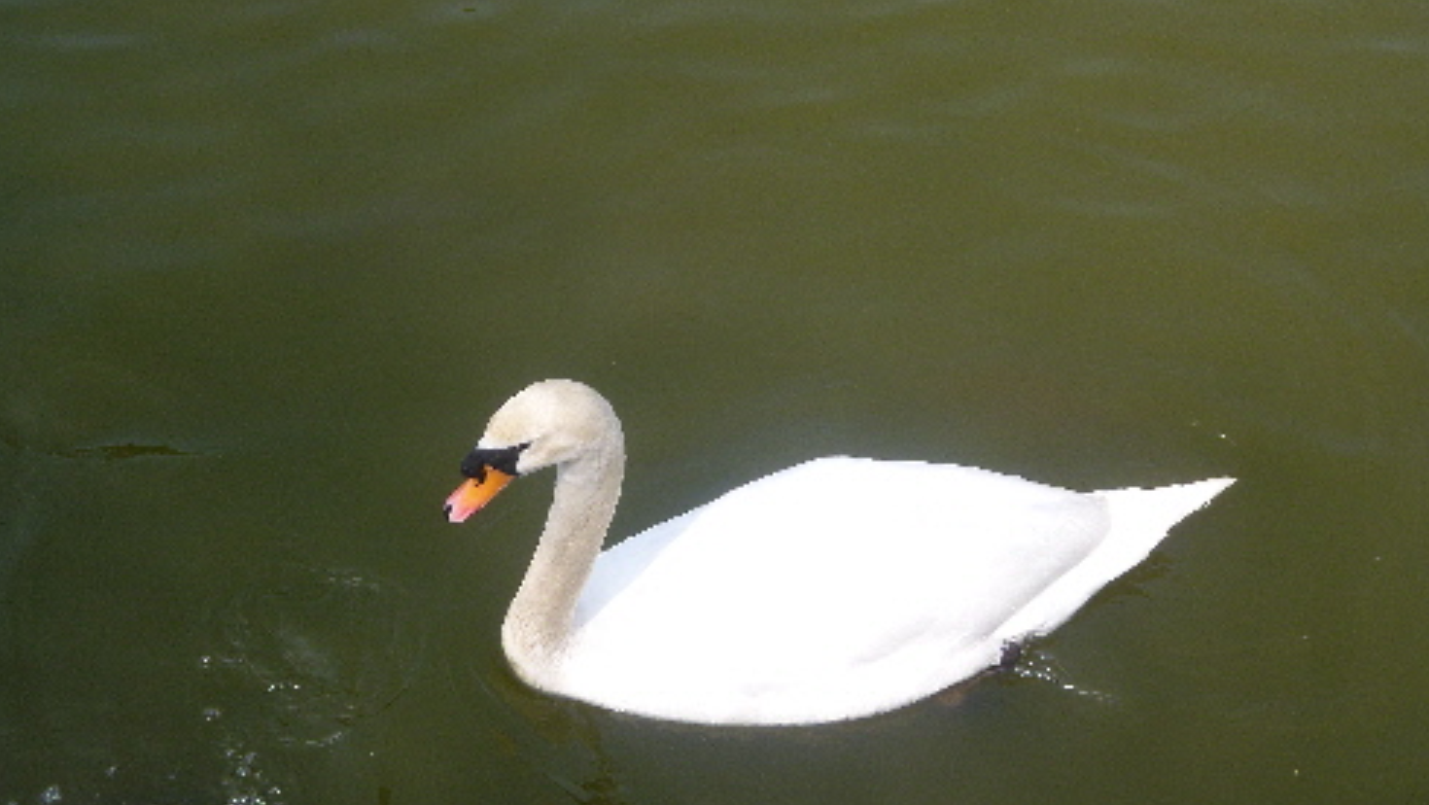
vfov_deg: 20.1
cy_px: 398
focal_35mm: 60
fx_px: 2274
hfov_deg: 34.9
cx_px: 712
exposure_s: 1/400
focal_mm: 9.6
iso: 100
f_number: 3.6
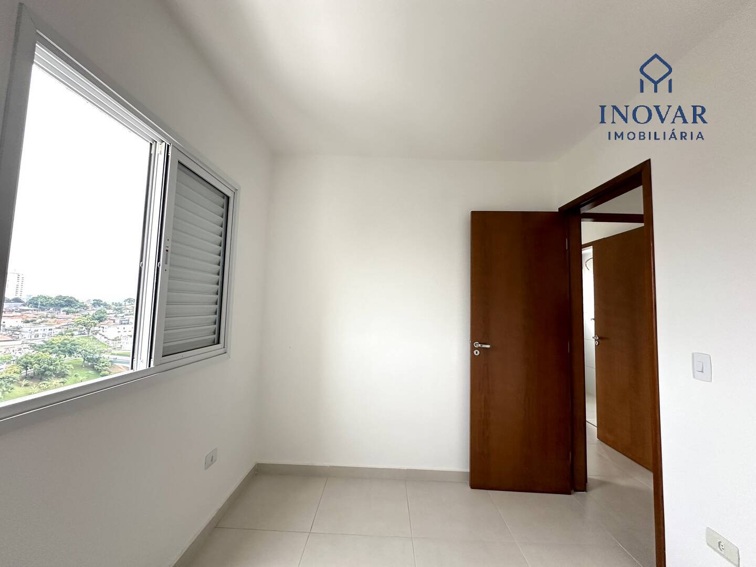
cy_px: 284
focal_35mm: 14
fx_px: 306
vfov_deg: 85.7
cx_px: 378
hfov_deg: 102.1
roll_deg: -2.8
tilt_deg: +4.8
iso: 160
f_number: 2.2
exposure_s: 1/99
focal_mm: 2.22
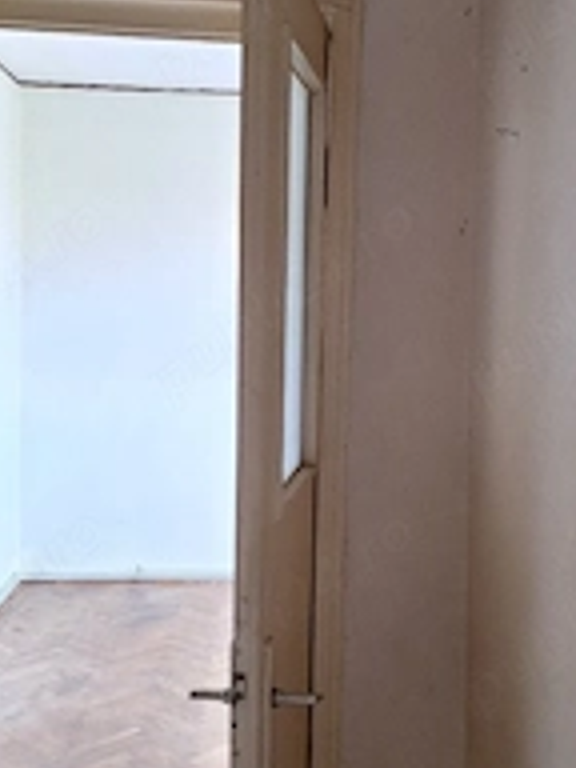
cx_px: 364
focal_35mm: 48
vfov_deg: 39.6
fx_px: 1065
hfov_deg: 30.1
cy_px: 348
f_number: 1.8
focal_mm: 5.54
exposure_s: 1/50
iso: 100
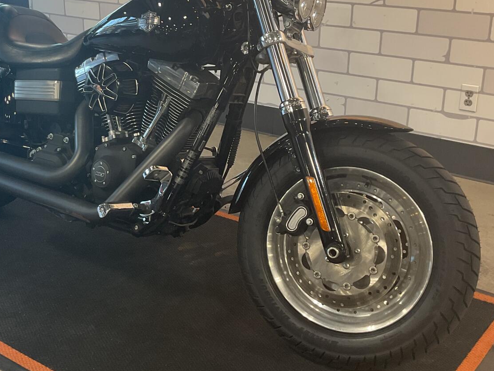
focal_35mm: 52
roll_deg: +3.0
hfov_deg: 36.5
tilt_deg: -21.6
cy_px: 163
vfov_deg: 28.0
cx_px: 174
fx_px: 742
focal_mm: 3
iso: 50
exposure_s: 1/50
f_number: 1.8
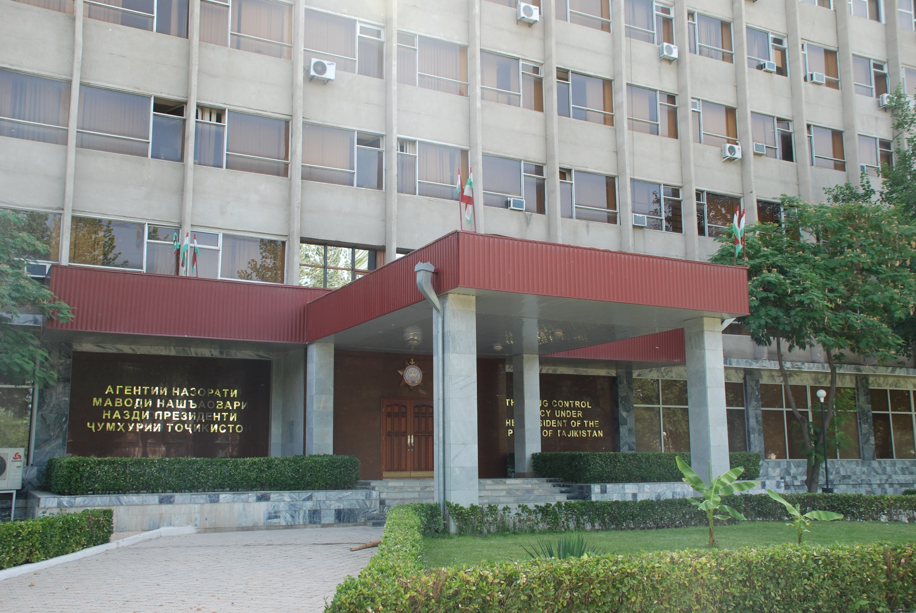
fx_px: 917
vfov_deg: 37.0
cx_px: 458
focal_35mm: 36
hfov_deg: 53.1
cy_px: 306
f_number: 5.6
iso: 200
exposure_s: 1/125
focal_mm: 24
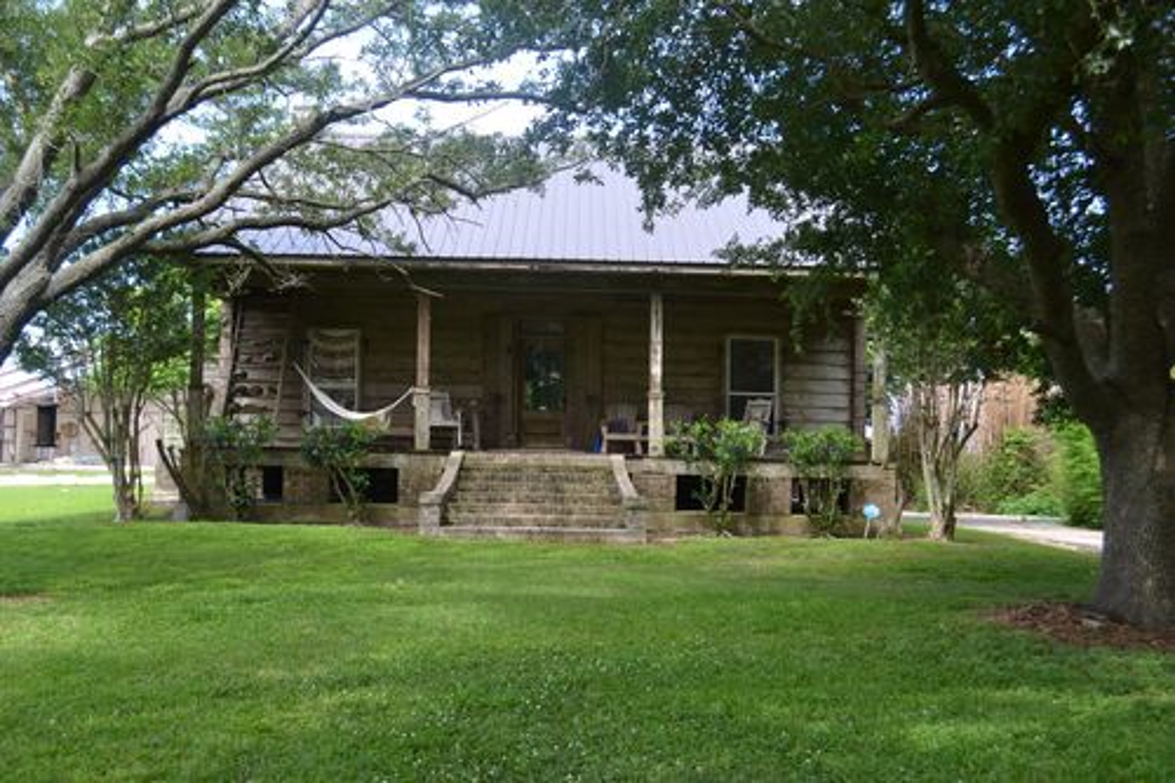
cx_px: 588
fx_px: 1272
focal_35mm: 39
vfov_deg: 34.2
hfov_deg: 49.6
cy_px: 392
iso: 140
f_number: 5.6
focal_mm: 26
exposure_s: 1/125
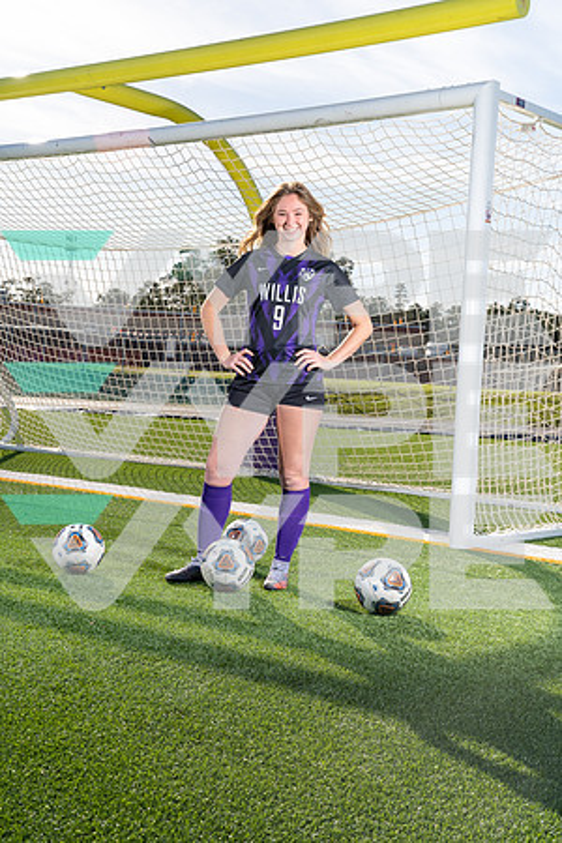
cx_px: 281
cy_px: 422
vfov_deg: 37.5
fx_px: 1241
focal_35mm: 53
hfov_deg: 25.5
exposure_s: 1/250
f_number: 8
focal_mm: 53
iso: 100
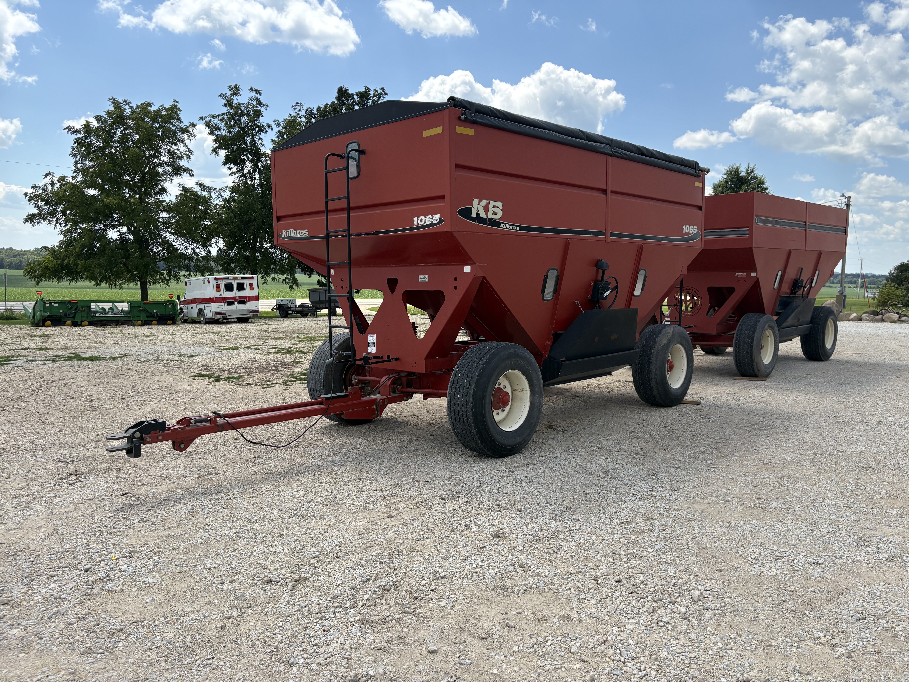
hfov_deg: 67.3
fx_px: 683
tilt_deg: -7.1
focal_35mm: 26
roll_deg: -1.1
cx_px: 454
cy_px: 341
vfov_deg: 53.1
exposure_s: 1/3125
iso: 50
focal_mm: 5.96
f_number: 1.6
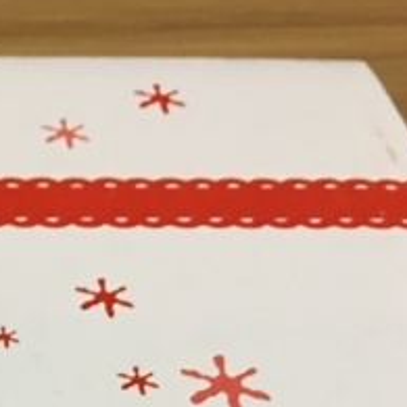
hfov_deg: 14.2
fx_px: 1397
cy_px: 582
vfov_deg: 15.5
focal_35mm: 105
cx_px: -382
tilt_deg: -53.6
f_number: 2.2
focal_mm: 4.15
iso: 80
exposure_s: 1/10
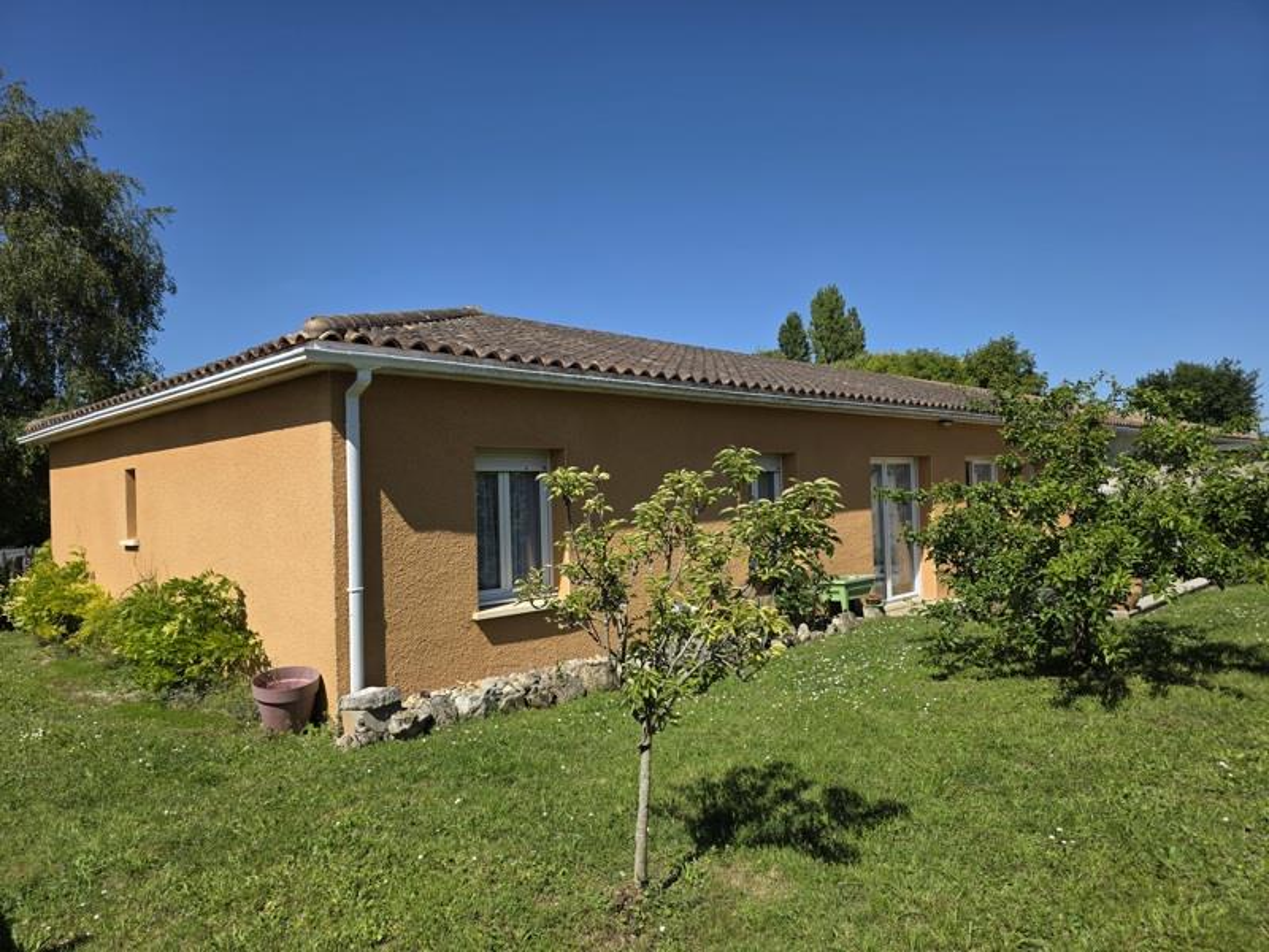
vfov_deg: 58.9
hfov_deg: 73.9
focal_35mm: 23
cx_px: 634
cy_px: 476
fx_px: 843
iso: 80
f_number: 1.7
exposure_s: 1/7626
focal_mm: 6.3
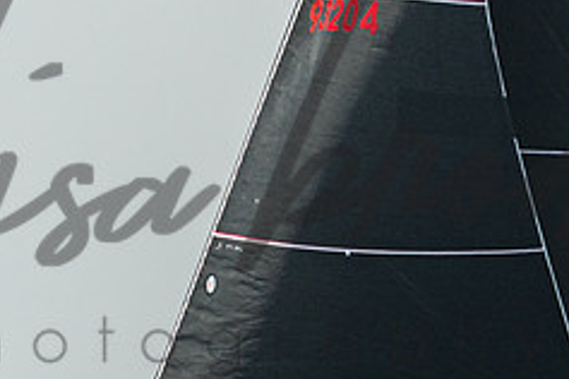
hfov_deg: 2.3
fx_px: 14477
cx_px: 527
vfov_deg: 1.5
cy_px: -11
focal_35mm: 916
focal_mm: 200
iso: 320
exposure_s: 1/1000
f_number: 6.3
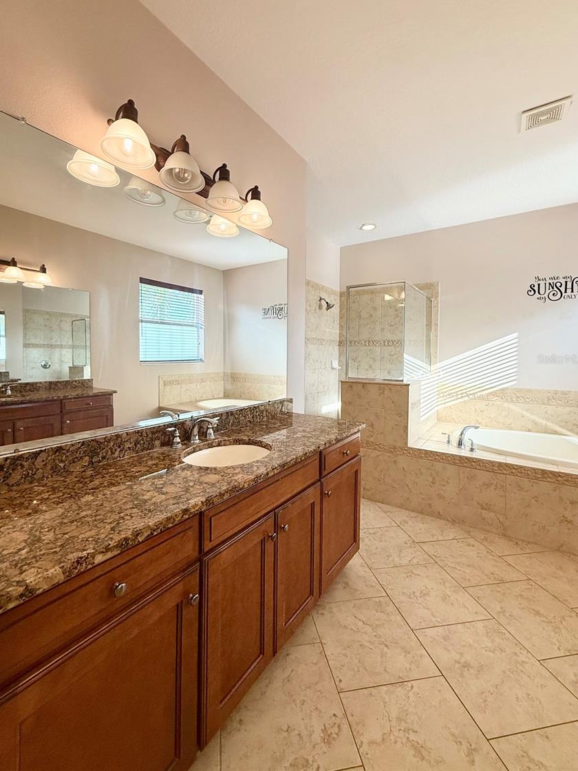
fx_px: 334
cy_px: 359
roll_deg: -1.3
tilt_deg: -1.2
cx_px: 277
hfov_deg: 81.7
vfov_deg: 98.0
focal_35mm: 15
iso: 125
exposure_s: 1/120
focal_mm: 2.22
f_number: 2.2
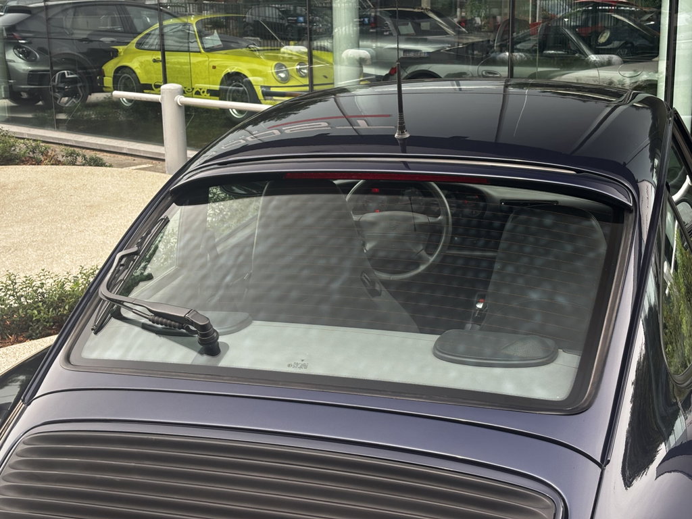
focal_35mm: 52
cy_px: 260
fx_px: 1040
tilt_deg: -13.5
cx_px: 346
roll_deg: +1.4
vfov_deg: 28.0
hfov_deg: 36.8
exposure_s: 1/201
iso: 32
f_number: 1.6
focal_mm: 5.96
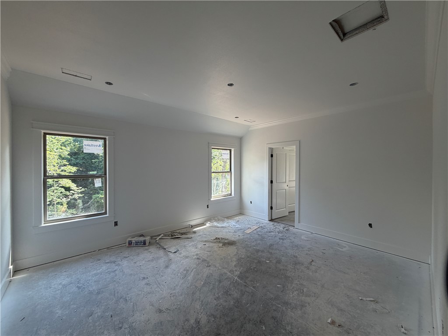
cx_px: 224
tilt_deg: -0.4
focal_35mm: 14
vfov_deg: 85.7
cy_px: 168
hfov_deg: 102.1
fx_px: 181
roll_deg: -0.1
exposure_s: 1/121
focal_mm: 2.22
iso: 125
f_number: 2.2
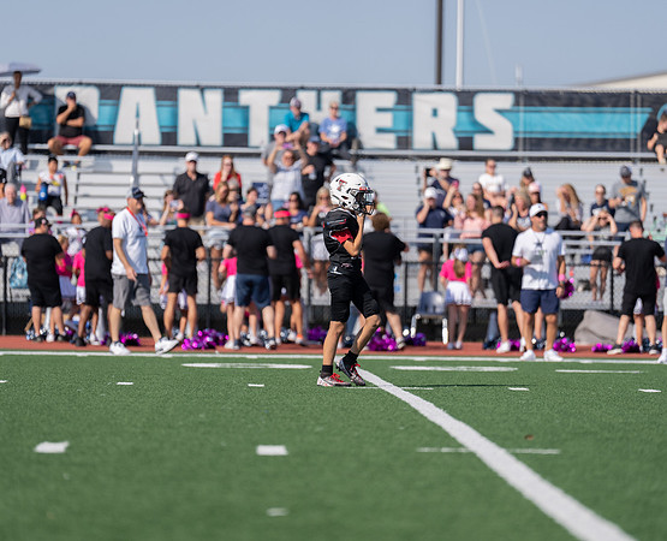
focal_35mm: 227
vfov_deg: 6.9
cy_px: 270
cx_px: 334
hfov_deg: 8.5
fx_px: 4505
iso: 100
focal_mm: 200
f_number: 2.8
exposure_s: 1/2500
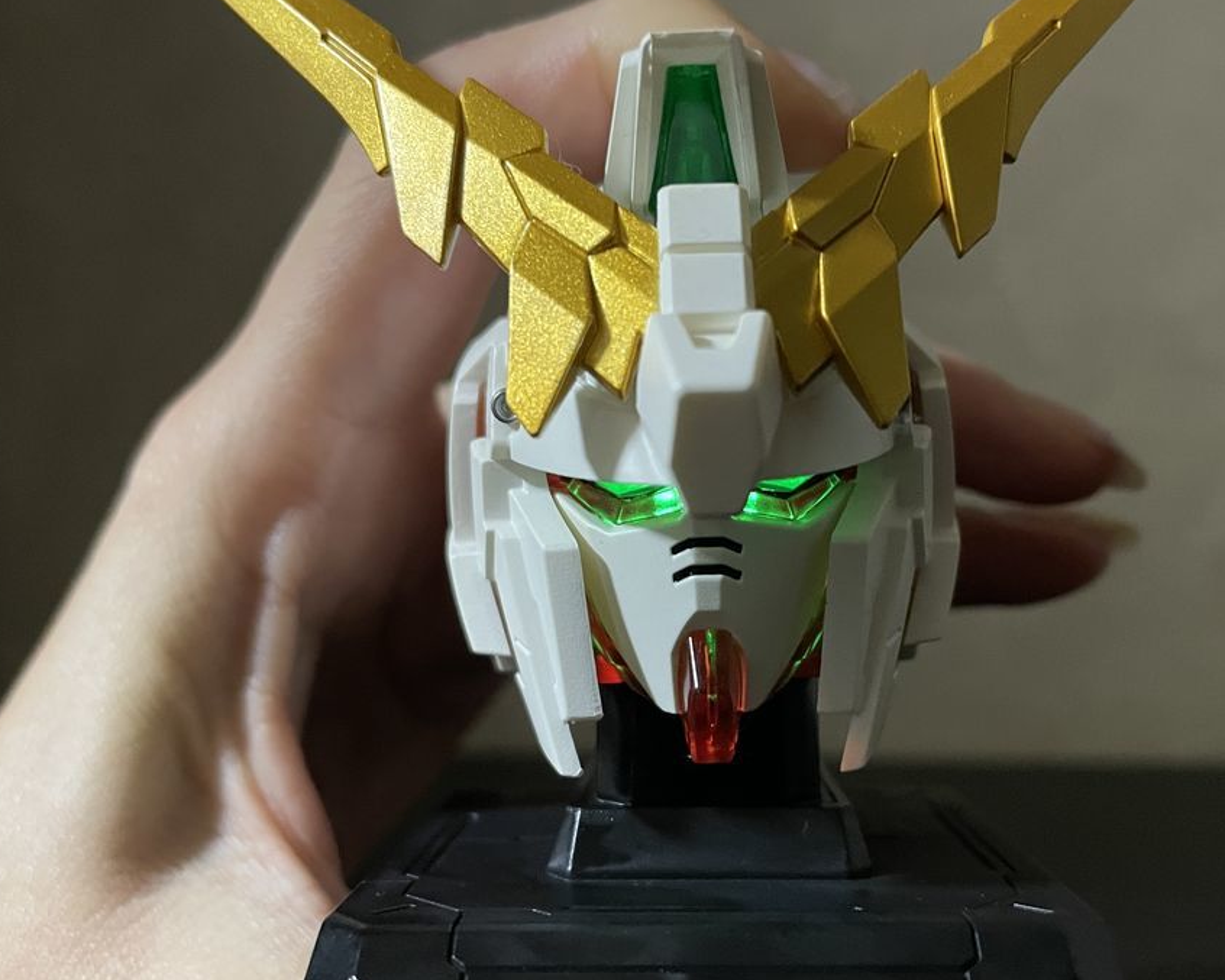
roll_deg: +2.5
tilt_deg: -5.0
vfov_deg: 41.1
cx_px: 685
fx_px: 1305
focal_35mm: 36
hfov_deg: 50.2
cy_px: 559
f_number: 1.6
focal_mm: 4.2
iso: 500
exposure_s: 1/25
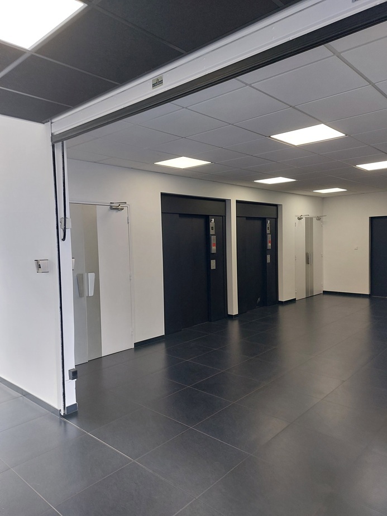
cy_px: 258
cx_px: 194
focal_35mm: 25
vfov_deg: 69.4
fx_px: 373
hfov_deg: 54.9
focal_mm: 5.23
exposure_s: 1/50
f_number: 1.8
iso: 80
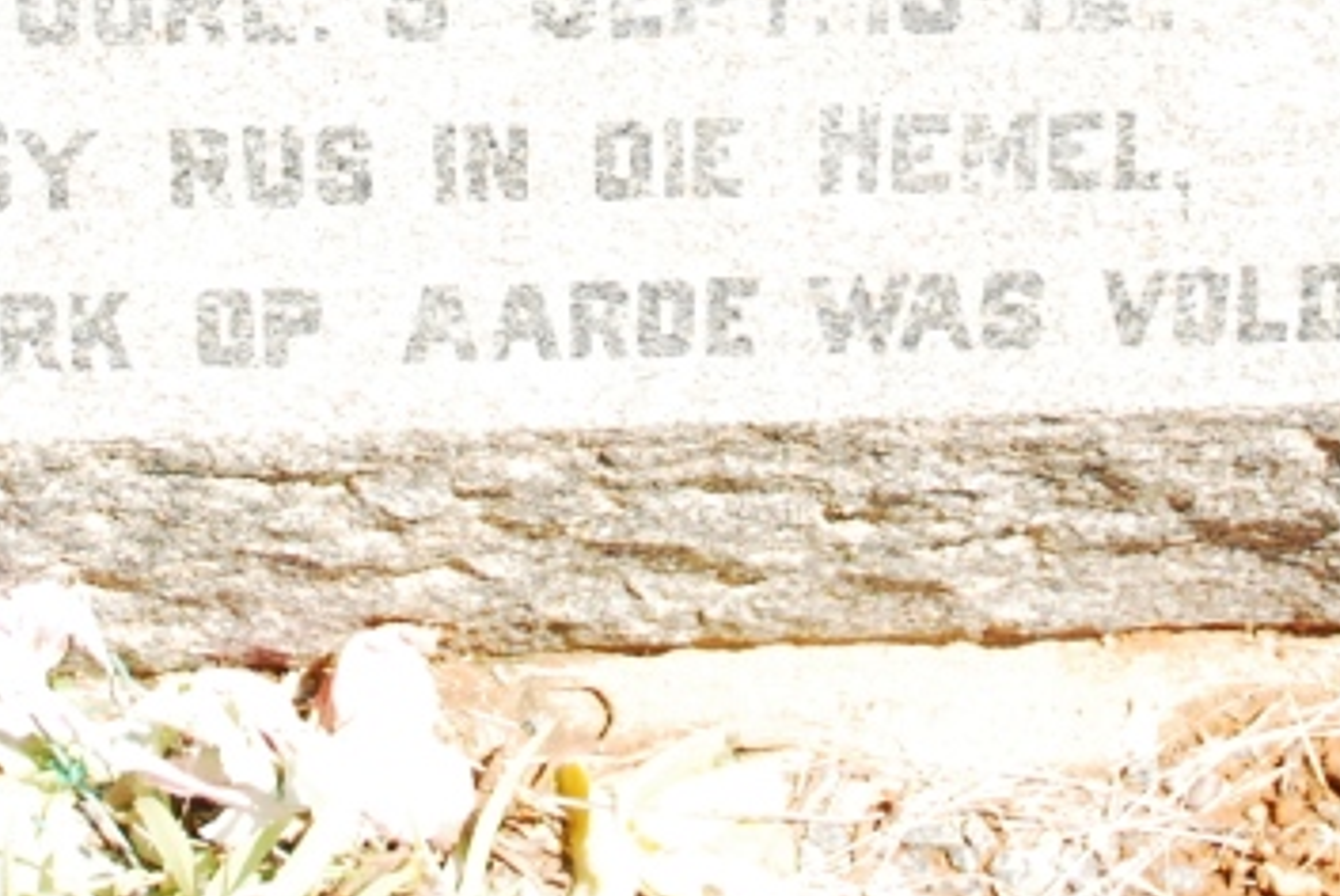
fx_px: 4209
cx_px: 634
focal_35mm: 113
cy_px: -363
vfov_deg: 11.7
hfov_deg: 18.1
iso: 1600
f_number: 4.2
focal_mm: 26
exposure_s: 1/4000
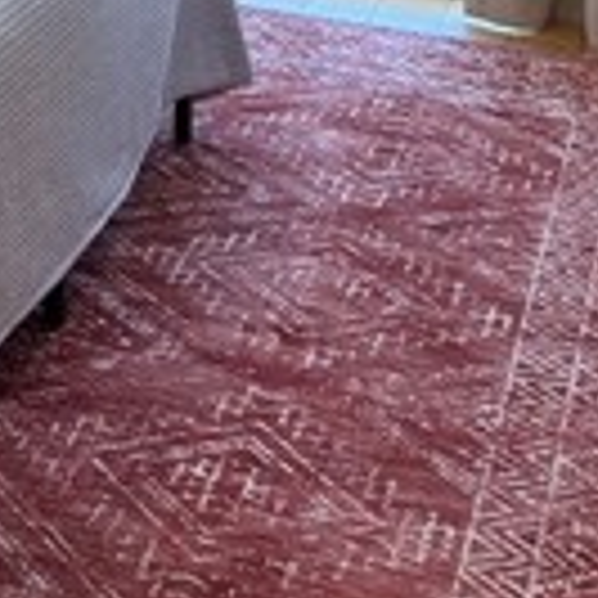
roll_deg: +0.1
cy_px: -436
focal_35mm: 111
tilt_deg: -8.2
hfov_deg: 14.3
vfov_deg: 14.1
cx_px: -391
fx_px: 2169
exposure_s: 1/120
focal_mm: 5.1
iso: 50
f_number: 1.6
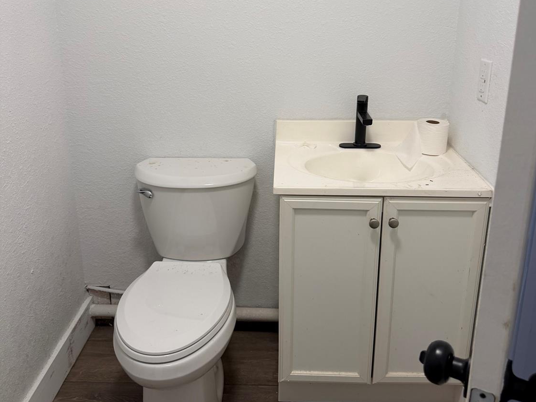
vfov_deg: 42.6
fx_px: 511
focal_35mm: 33
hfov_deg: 55.3
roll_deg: +0.1
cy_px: 147
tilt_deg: -16.2
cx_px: 275
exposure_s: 1/120
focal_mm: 6.76
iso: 125
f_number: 1.78
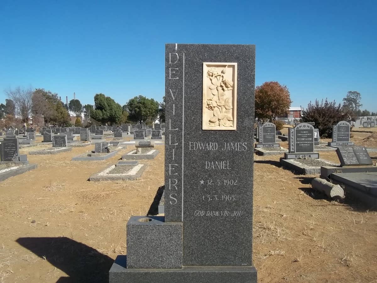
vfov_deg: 44.2
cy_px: 142
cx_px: 188
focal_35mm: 32
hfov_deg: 56.8
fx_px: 349
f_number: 5.5
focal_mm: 5.7
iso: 80
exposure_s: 1/500
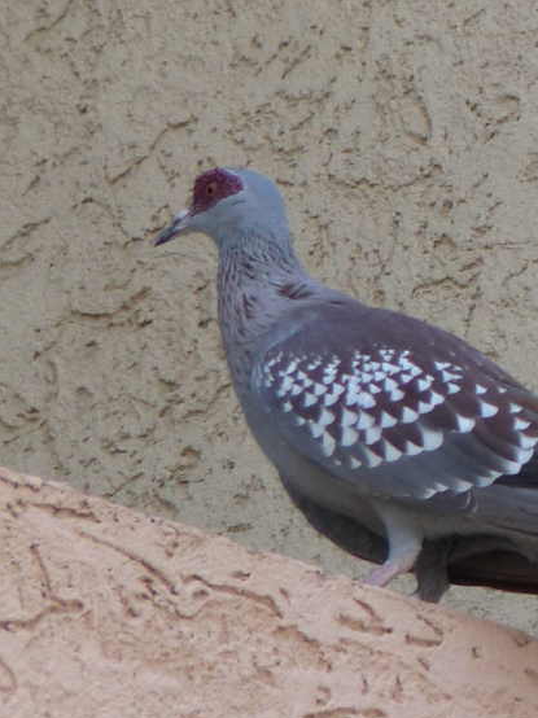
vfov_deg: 1.8
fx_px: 22481
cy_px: 408
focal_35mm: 1084
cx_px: 402
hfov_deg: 1.4
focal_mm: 108
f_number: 4
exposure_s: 1/400
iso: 100
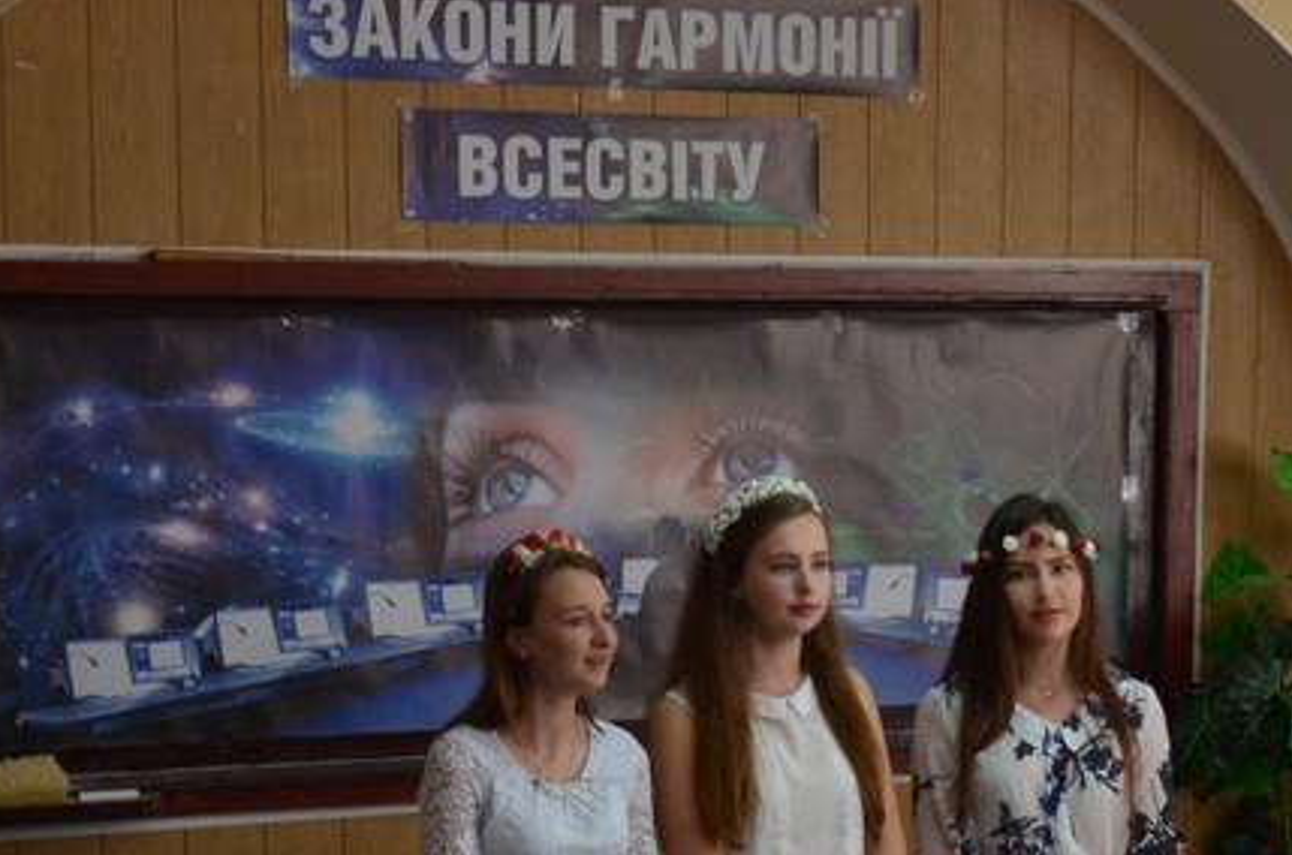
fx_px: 4512
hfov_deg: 15.8
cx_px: 1485
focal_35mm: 126
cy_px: 736
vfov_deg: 10.8
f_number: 4.2
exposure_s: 1/60
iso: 560
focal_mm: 30
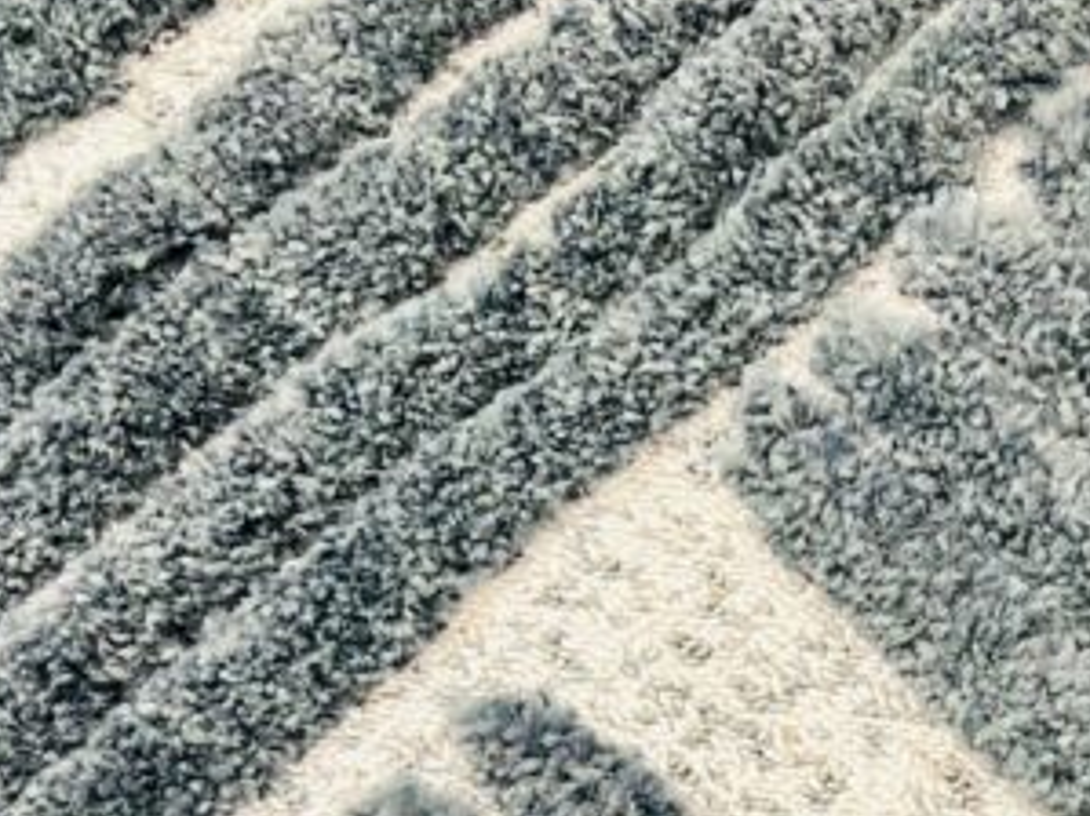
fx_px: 2801
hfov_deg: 20.8
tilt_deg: -77.9
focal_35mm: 89
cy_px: 1344
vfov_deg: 15.0
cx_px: 1236
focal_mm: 5.7
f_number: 1.5
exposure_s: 1/60
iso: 160
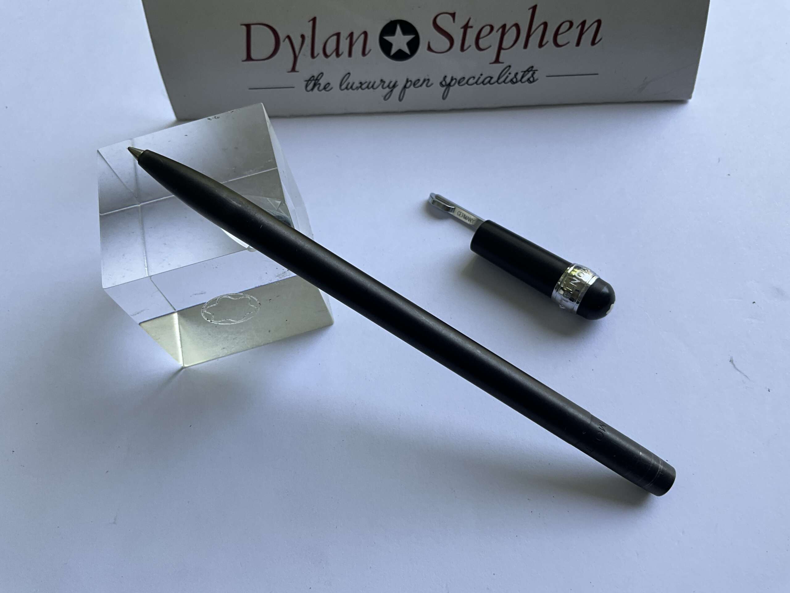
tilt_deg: -60.8
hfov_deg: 61.7
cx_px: 395
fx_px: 662
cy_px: 296
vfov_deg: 48.2
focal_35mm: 29
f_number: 1.8
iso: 20
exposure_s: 1/122
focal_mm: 3
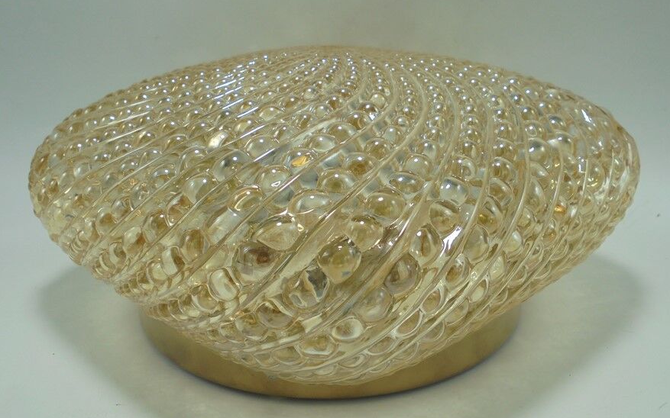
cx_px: 331
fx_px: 676
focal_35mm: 37
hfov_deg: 52.8
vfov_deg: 34.4
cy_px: 231
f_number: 4
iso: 100
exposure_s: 1/100
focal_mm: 6.1
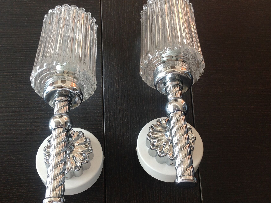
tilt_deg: -77.7
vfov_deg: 35.0
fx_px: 321
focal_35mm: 41
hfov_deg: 45.8
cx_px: 123
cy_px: 94
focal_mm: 4.28
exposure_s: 1/60
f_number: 2.4
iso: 64
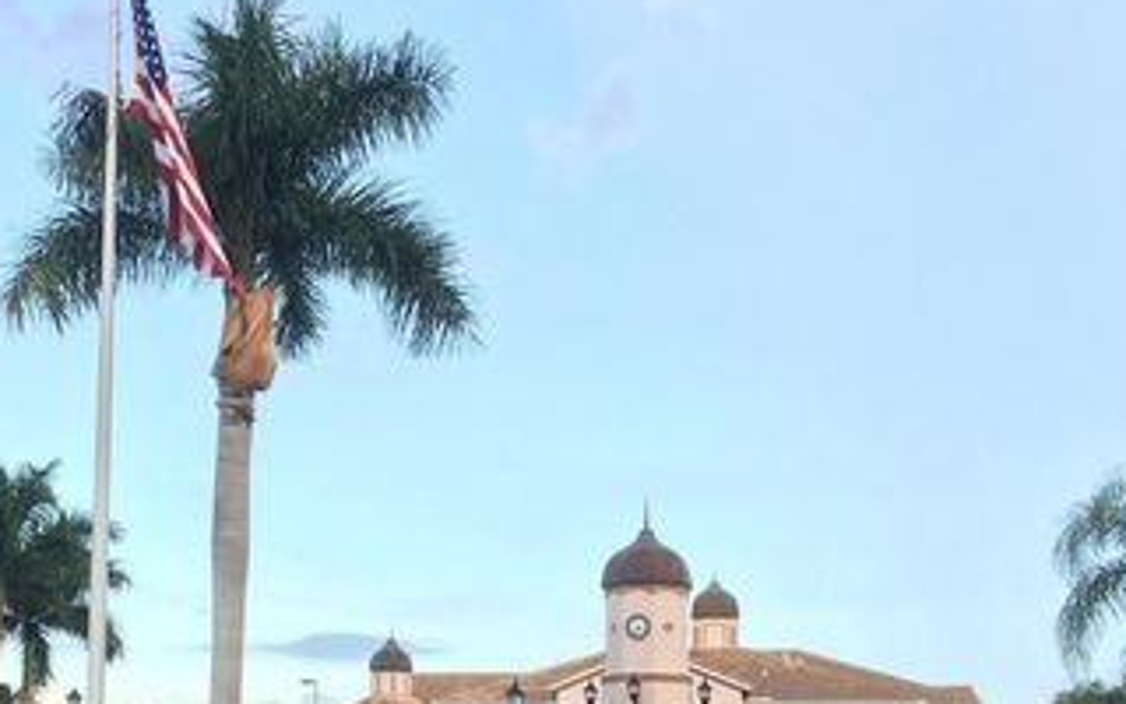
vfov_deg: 26.0
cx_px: 366
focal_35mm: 48
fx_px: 1473
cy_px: 639
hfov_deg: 41.2
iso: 25
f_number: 2.2
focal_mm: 4.15
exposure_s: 1/120
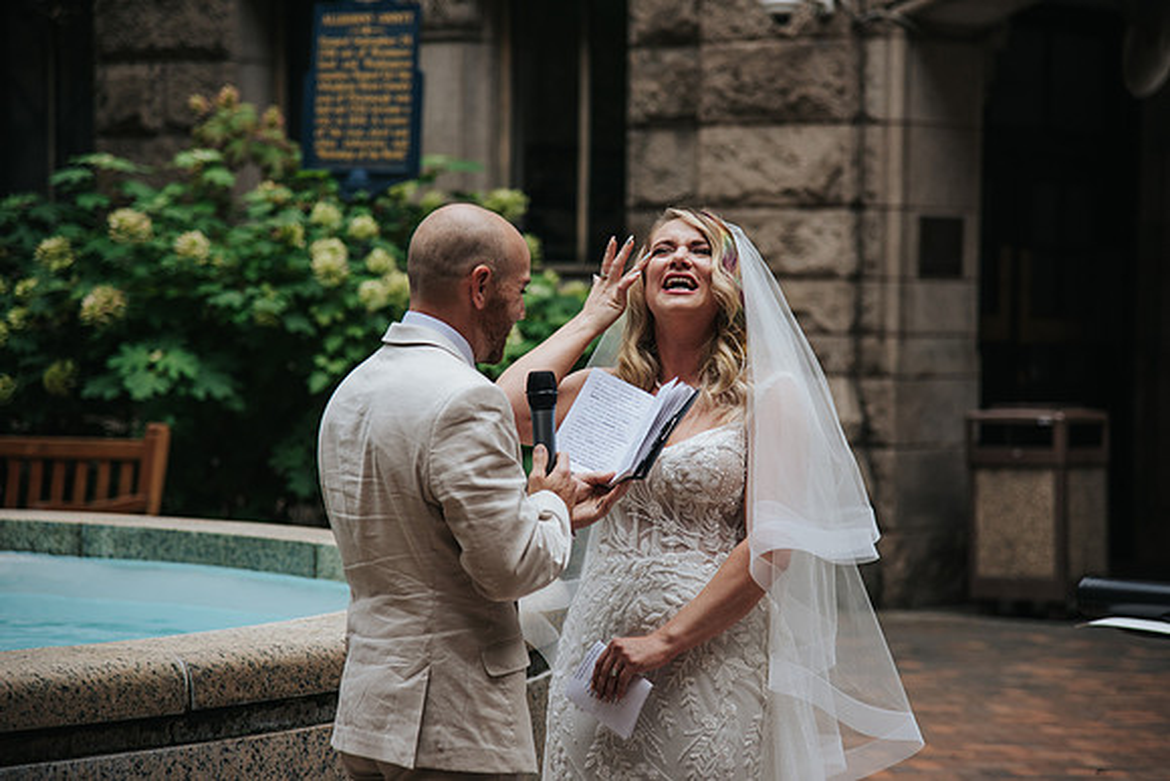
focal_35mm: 118
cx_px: 621
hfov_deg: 17.4
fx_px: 3821
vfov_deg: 11.7
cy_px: 366
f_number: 4
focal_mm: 110
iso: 360
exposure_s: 1/500
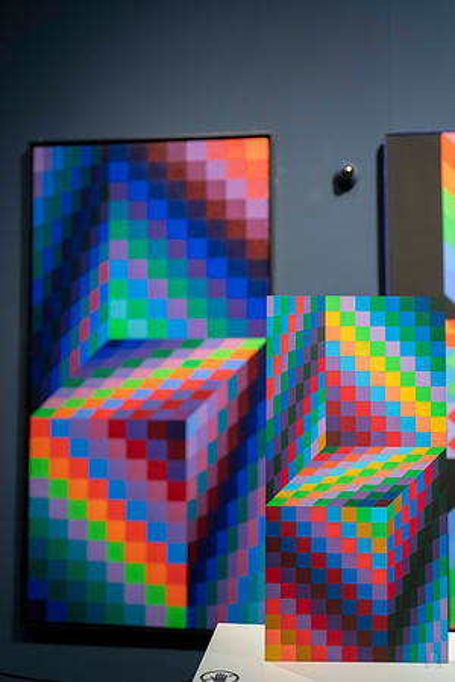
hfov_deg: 29.9
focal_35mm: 45
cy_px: 341
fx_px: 853
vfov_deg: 43.6
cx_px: 228
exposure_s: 1/100
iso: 2500
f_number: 2.8
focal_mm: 45
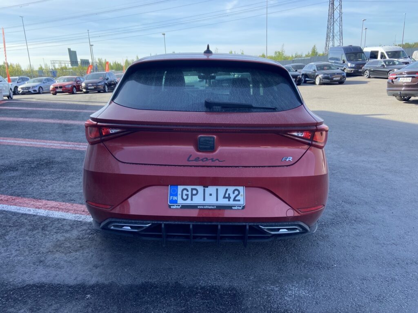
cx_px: 209
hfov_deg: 67.3
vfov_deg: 53.1
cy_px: 156
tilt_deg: -15.1
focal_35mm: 26
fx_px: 314
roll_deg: +3.6
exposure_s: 1/662
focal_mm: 4.25
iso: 32
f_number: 1.8
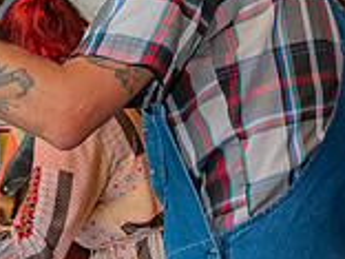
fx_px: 1535
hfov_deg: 12.8
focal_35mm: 154
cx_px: 176
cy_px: 212
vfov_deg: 9.6
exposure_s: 1/160
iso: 800
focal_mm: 29
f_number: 5.6
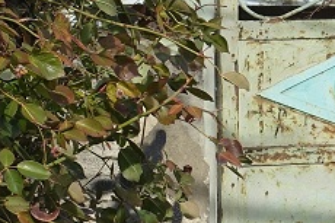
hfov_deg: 5.6
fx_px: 3320
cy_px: 232
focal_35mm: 357
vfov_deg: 3.8
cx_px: 687
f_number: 5.6
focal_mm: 22
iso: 125
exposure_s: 1/400
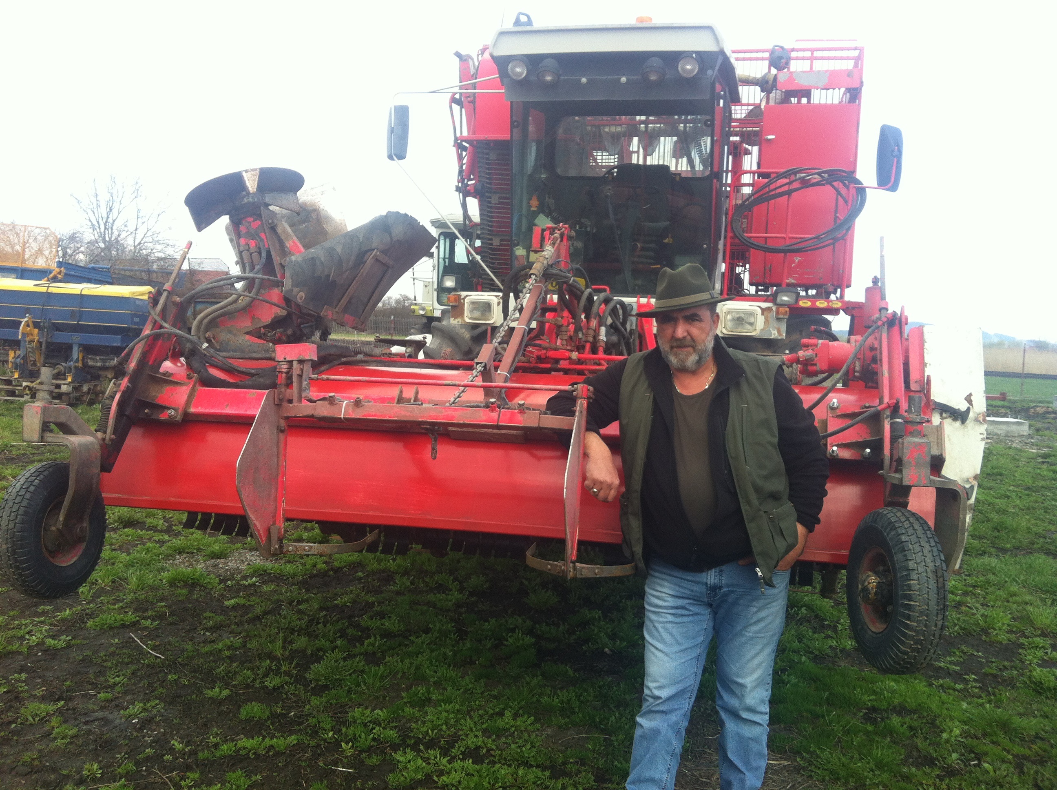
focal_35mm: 35
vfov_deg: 40.6
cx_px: 528
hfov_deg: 52.7
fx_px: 1067
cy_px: 395
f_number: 2.8
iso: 80
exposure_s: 1/268
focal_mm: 3.85
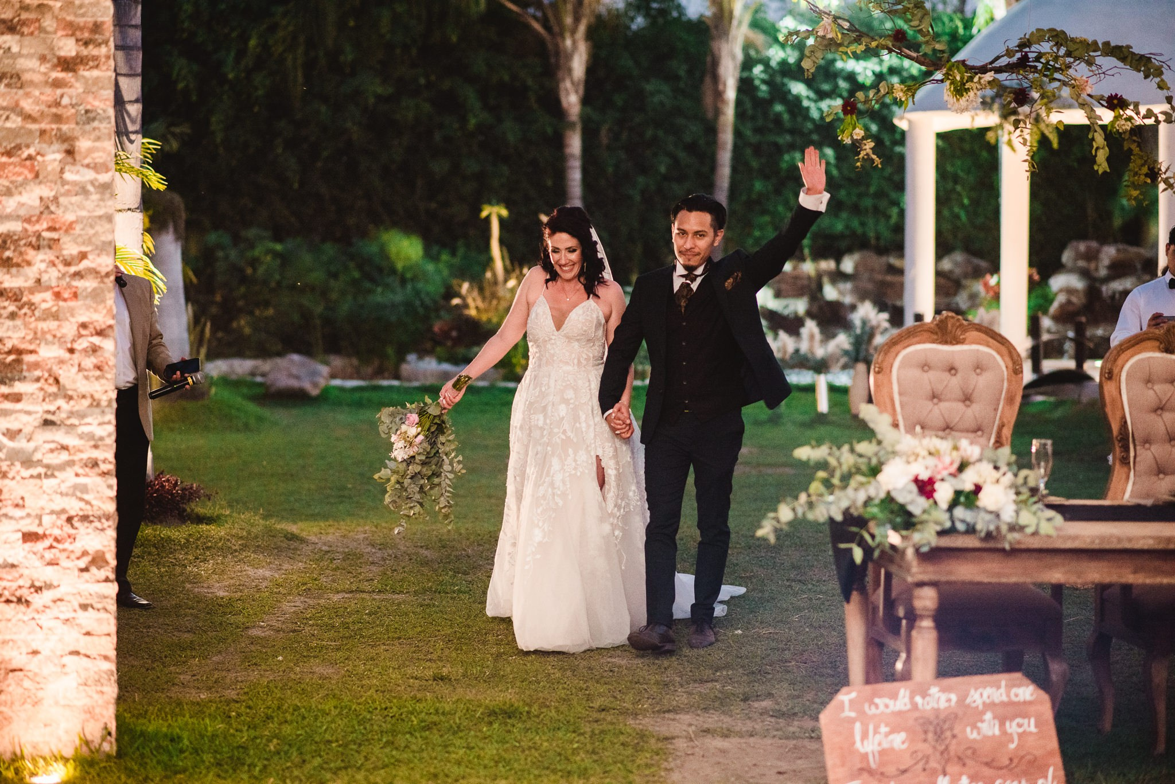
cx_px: 588
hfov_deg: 23.9
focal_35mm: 85
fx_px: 2775
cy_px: 392
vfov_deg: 16.1
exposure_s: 1/125
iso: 1250
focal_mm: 85
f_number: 2.5
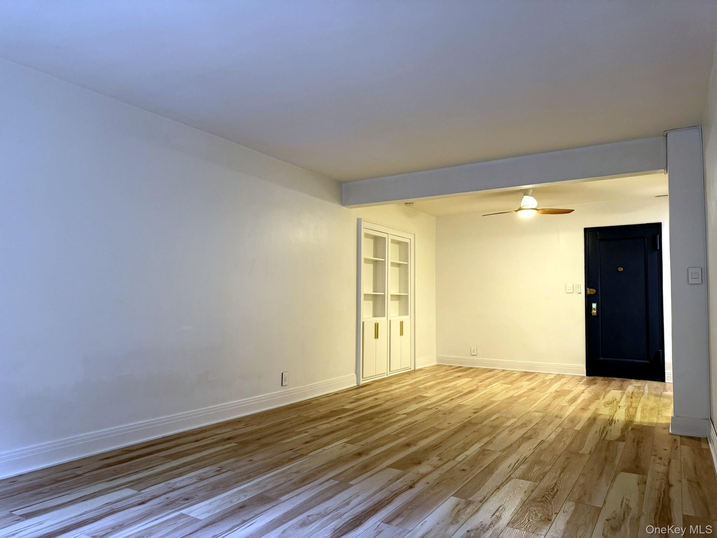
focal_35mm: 24
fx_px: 497
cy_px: 269
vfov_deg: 56.8
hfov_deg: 71.6
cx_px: 358
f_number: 1.78
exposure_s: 1/60
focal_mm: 6.76
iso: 200
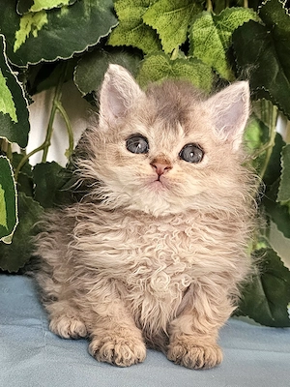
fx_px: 257
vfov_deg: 73.9
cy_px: 194
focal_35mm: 23
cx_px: 145
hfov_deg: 58.9
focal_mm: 6.3
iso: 500
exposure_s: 1/101
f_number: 1.7
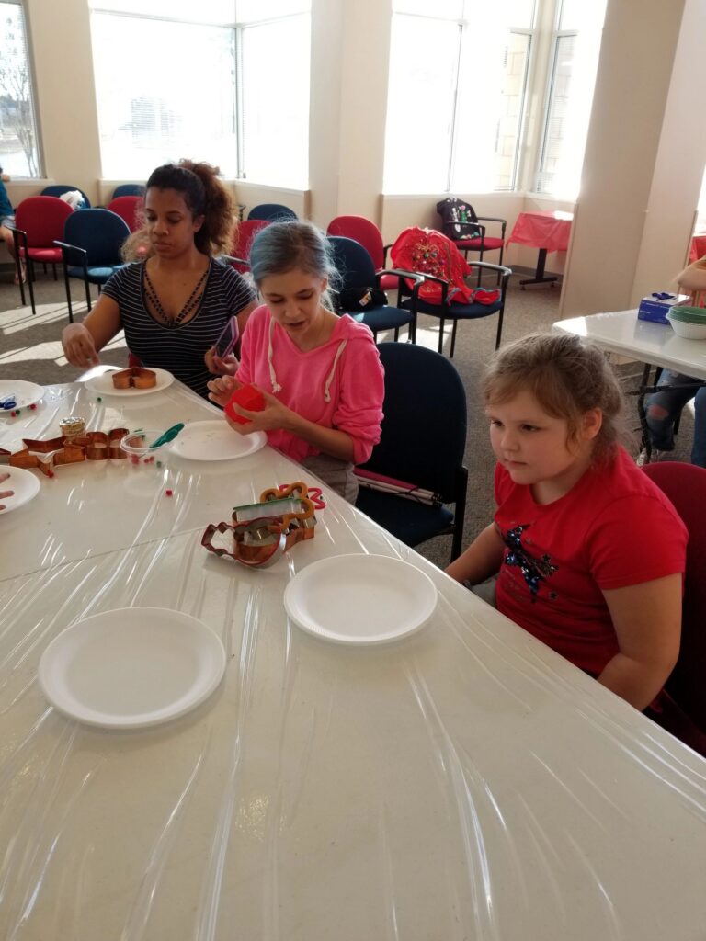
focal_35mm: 26
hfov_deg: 53.1
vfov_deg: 67.3
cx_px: 353
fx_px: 707
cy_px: 470
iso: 50
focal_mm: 4.25
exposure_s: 1/142
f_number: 1.7
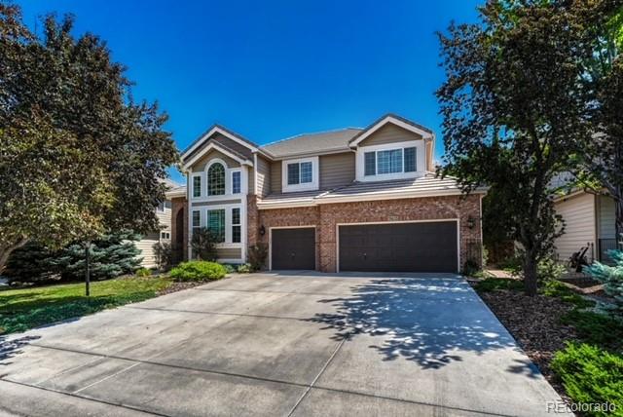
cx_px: 312
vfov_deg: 78.2
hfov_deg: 101.1
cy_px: 208
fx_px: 256
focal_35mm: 15
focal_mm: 14.8
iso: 400
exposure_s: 1/320
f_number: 8
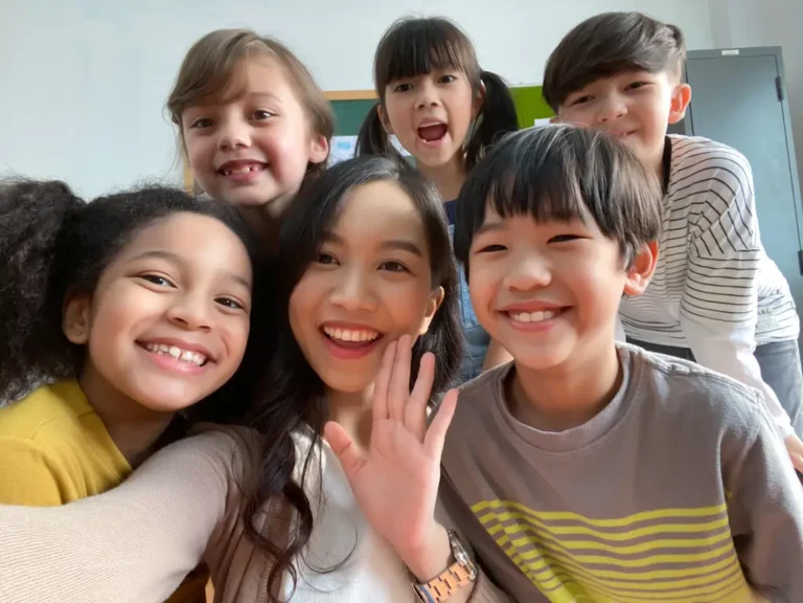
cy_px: 302
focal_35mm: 23
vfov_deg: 58.9
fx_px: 534
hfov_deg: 73.9
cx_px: 402
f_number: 2.2
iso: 125
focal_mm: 2.71
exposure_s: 1/50
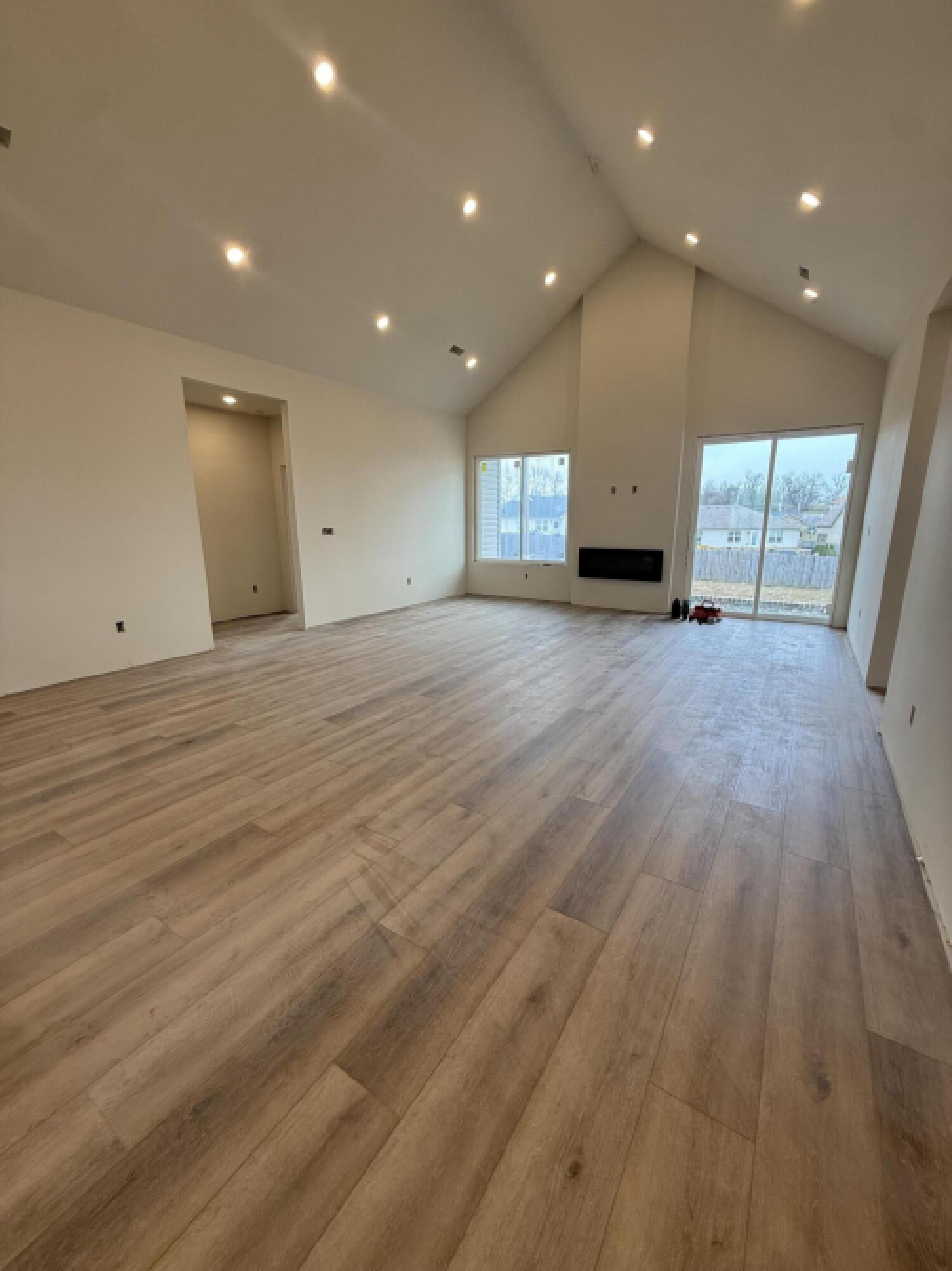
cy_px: 636
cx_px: 476
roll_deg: +0.3
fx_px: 514
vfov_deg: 102.1
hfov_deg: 85.7
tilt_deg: -11.8
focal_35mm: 14
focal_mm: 2.22
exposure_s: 1/120
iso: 80
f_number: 2.2
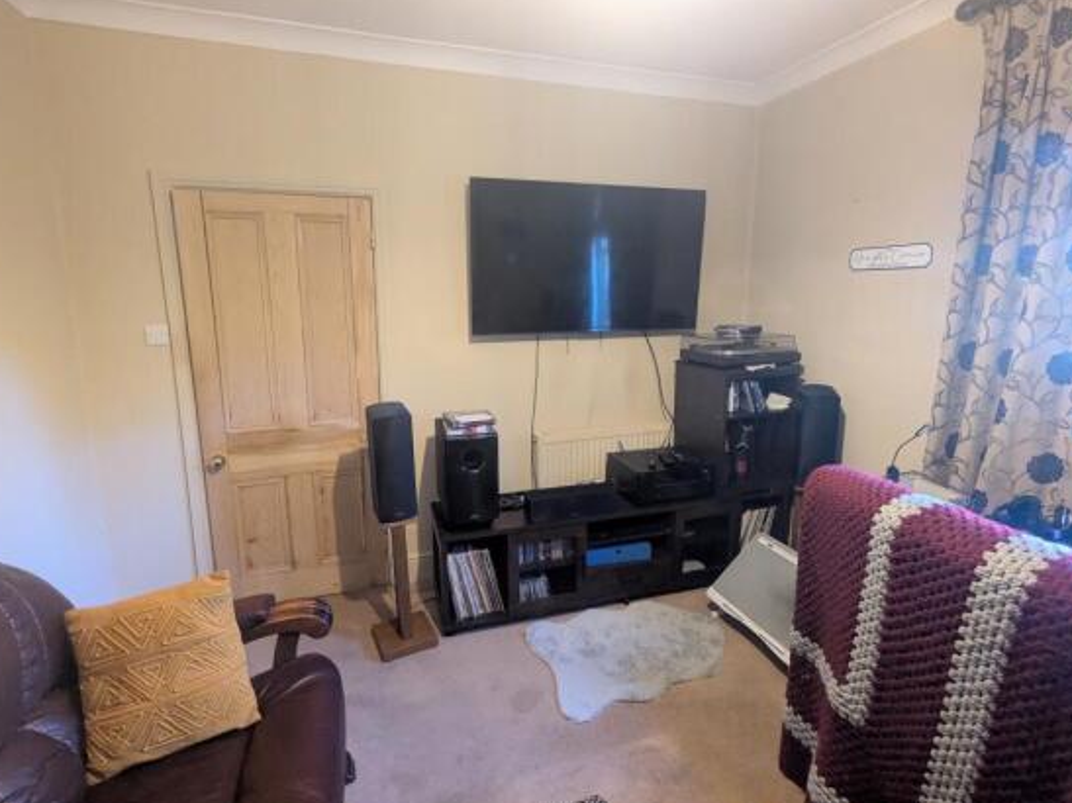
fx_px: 526
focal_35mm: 17
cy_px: 383
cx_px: 539
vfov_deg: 74.7
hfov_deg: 91.0
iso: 694
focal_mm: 2.35
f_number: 2.2
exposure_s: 1/25
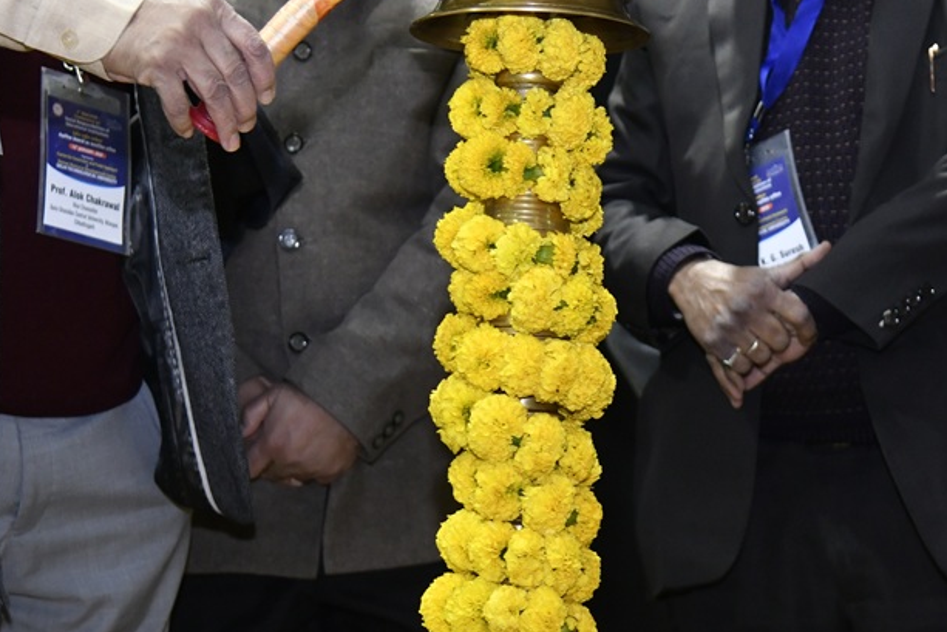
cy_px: 34
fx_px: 3683
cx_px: 599
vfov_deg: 9.7
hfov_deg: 14.6
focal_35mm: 140
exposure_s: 1/125
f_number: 4
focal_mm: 52
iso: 800
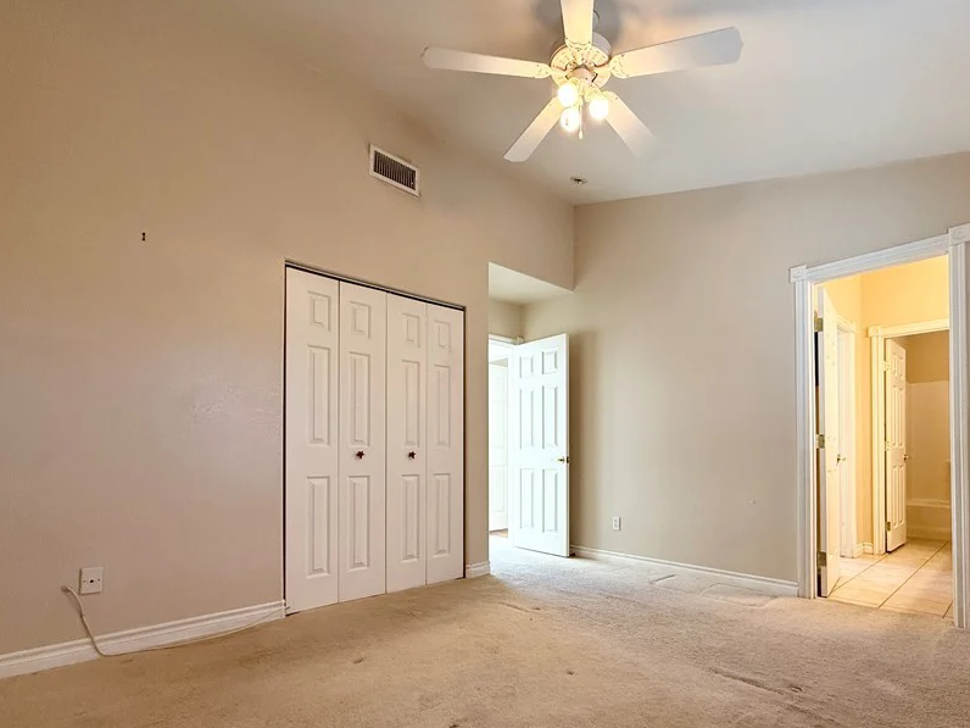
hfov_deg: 86.9
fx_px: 504
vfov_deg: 70.5
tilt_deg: +0.4
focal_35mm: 18
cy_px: 451
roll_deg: -0.3
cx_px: 569
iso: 200
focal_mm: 2.22
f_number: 2.2
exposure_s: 1/120
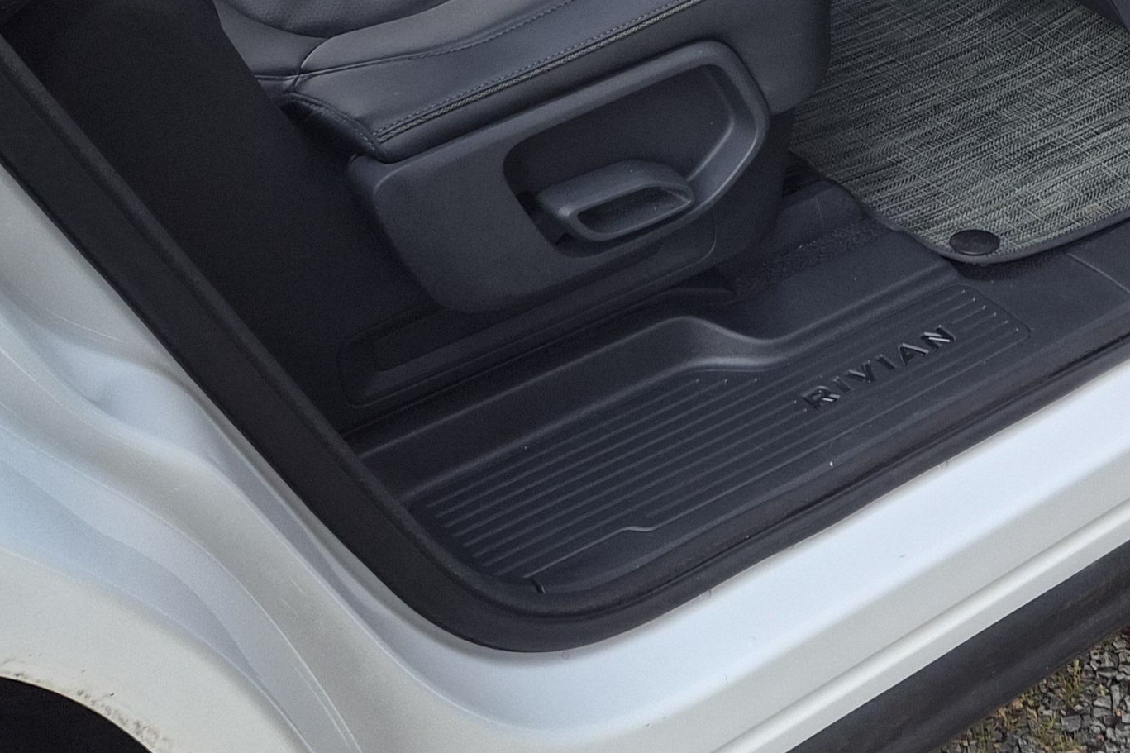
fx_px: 2197
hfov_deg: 27.4
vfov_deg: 17.6
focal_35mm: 70
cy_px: -346
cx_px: 1087
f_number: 1.8
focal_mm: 5.4
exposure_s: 1/61
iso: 250
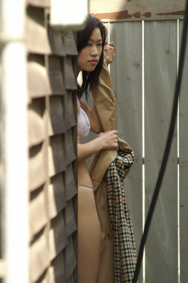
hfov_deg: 4.6
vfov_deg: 6.9
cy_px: 142
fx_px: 2354
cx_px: 94
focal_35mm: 300
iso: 200
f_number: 4.5
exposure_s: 1/300
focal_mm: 200
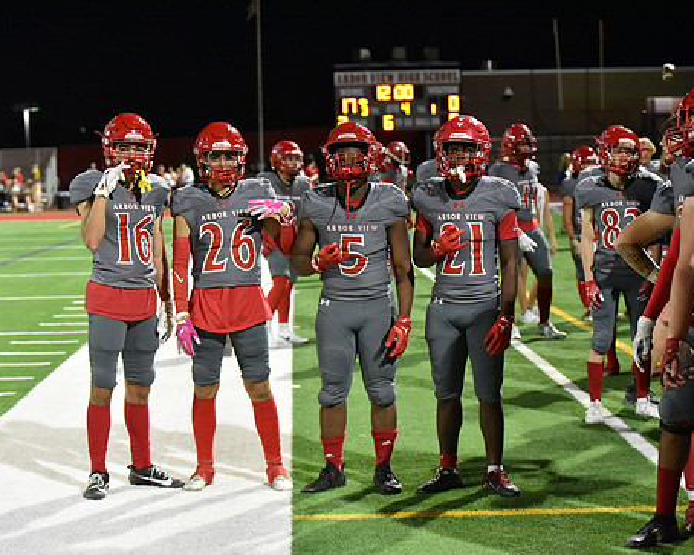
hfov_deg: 22.7
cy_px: 267
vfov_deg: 18.3
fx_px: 1725
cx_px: 323
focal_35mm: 84
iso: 11400
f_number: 2.8
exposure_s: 1/640
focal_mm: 70
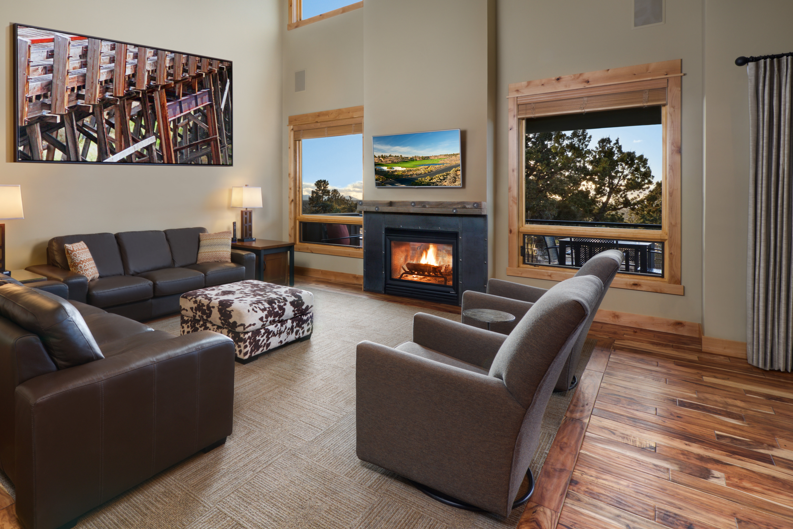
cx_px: 306
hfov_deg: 88.5
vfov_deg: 67.4
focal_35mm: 18
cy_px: 251
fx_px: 397
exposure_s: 1/13
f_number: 16
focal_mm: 14
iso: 200
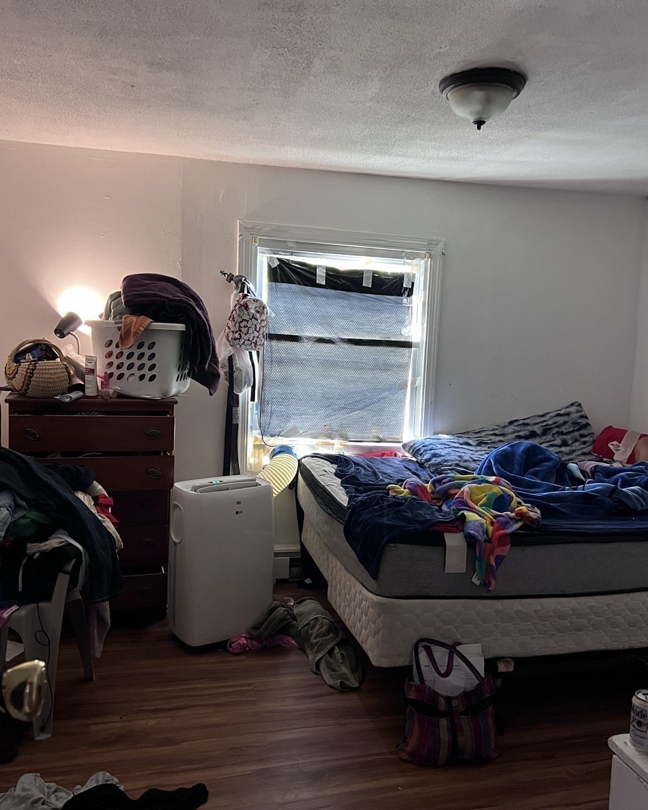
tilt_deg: -4.3
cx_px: 321
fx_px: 719
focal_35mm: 30
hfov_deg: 48.5
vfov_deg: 58.8
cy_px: 411
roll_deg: -0.9
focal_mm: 5.7
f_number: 1.5
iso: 500
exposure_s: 1/52
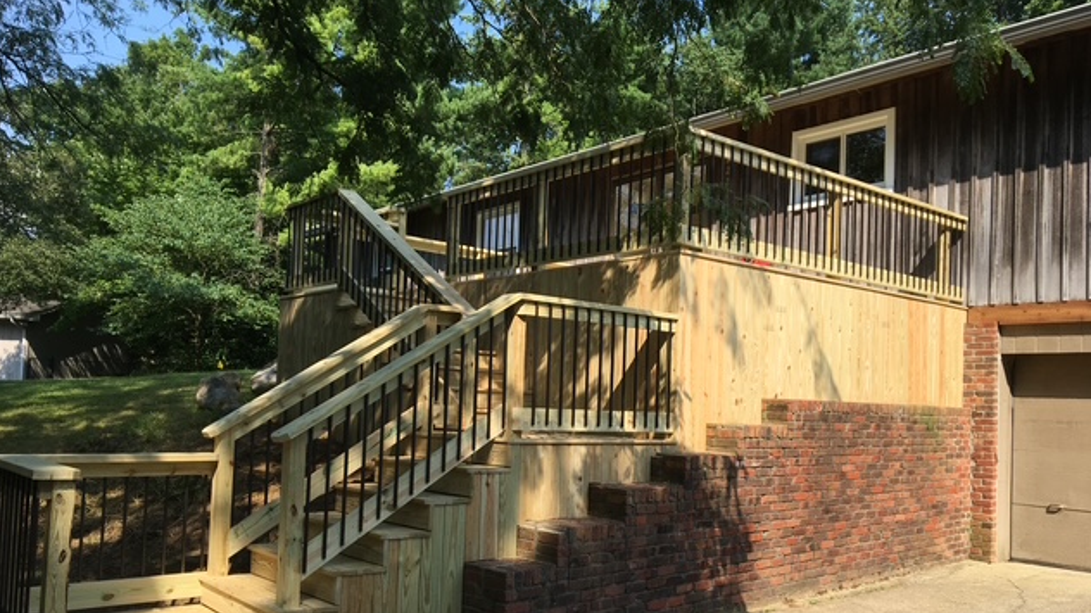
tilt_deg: +3.8
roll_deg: -2.2
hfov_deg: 61.0
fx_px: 925
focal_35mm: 32
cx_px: 542
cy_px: 370
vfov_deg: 36.5
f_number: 2.2
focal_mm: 4.15
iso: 25
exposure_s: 1/894
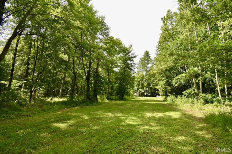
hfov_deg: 100.4
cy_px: 77
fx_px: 97
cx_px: 116
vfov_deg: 77.3
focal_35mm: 15
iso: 100
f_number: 7.1
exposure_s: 1/200
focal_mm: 10
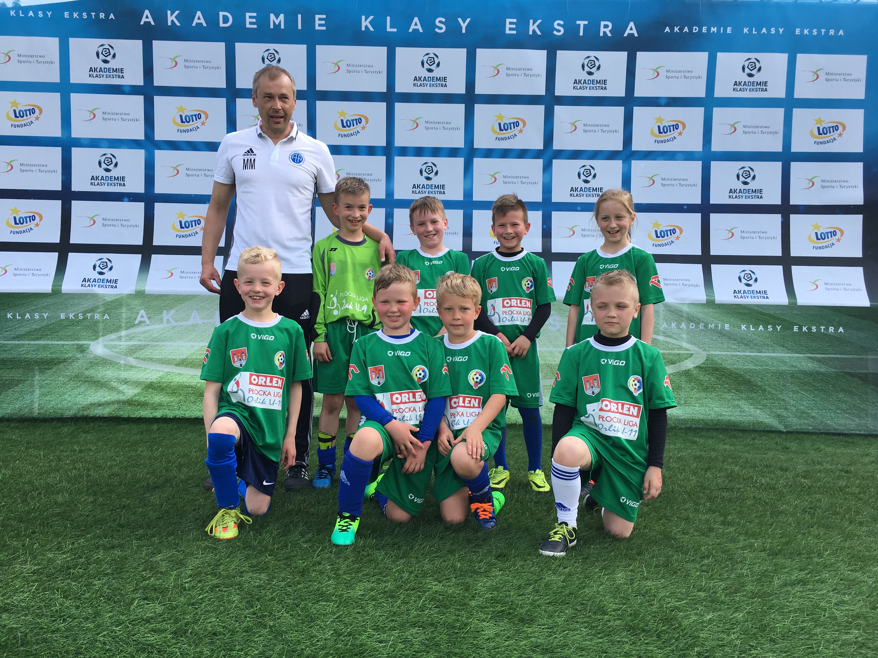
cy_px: 329
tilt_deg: +1.6
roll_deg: -1.6
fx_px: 736
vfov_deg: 48.2
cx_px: 439
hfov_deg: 61.7
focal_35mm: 29
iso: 25
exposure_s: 1/447
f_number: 2.2
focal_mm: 4.15
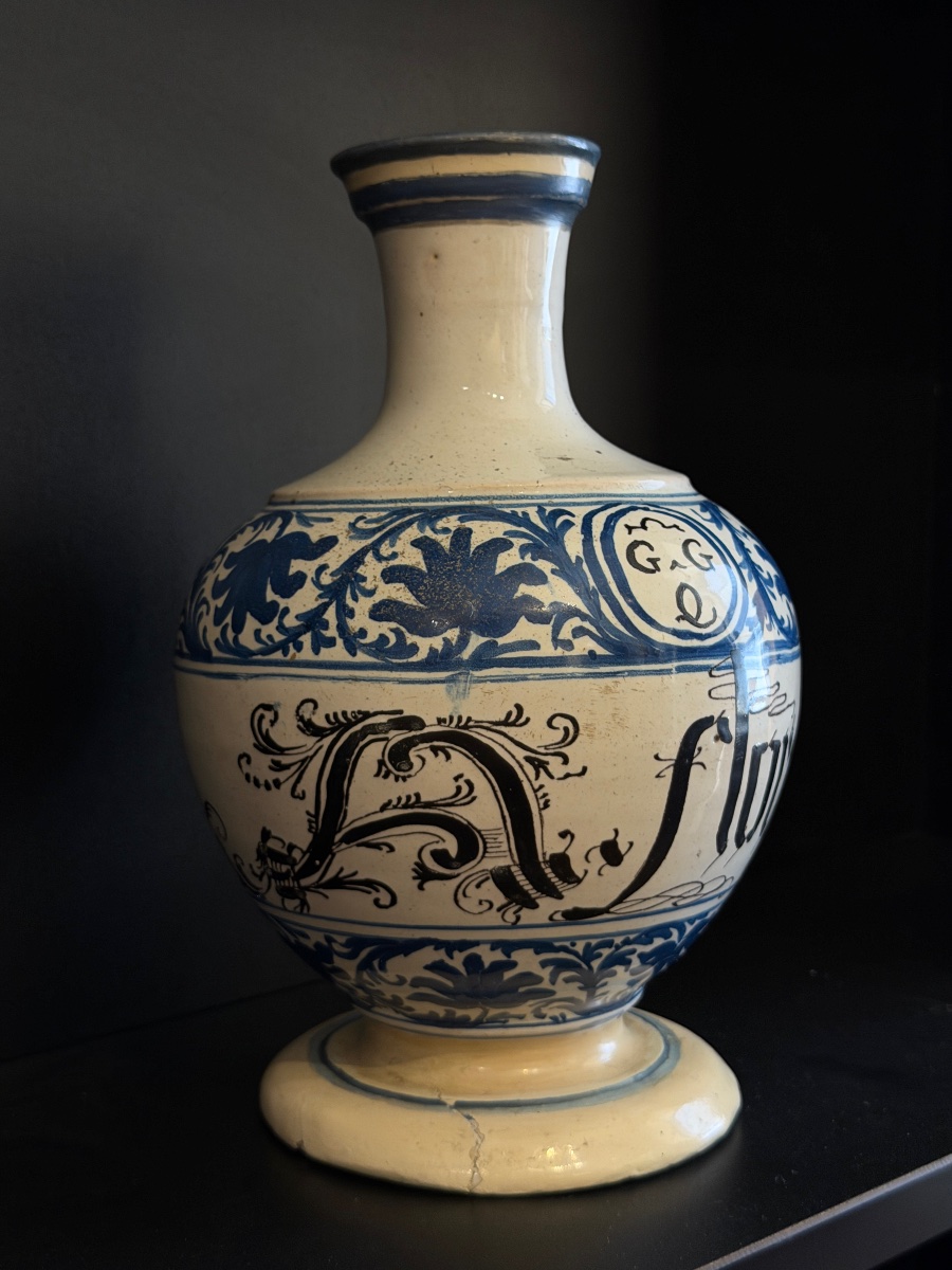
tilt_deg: -5.0
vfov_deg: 39.7
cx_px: 476
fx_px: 1760
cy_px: 635
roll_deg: -0.6
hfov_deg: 30.3
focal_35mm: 48
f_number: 1.78
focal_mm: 6.76
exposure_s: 1/50
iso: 100
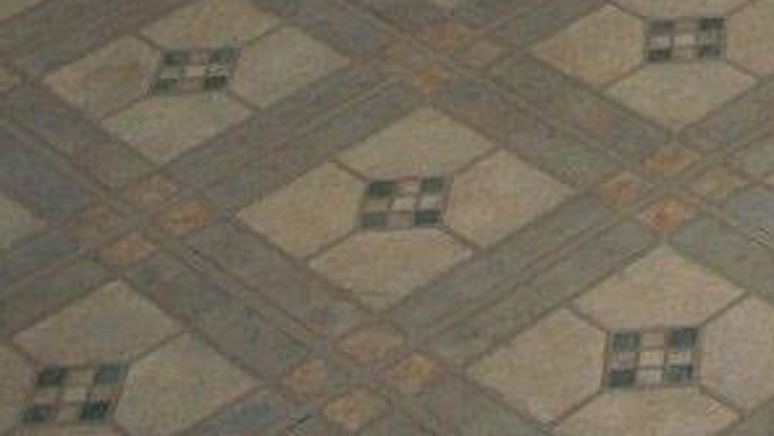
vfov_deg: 8.4
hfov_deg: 14.9
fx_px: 2791
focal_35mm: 136
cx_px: 1084
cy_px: -447
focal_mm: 6
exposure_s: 1/64
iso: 80
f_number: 2.7
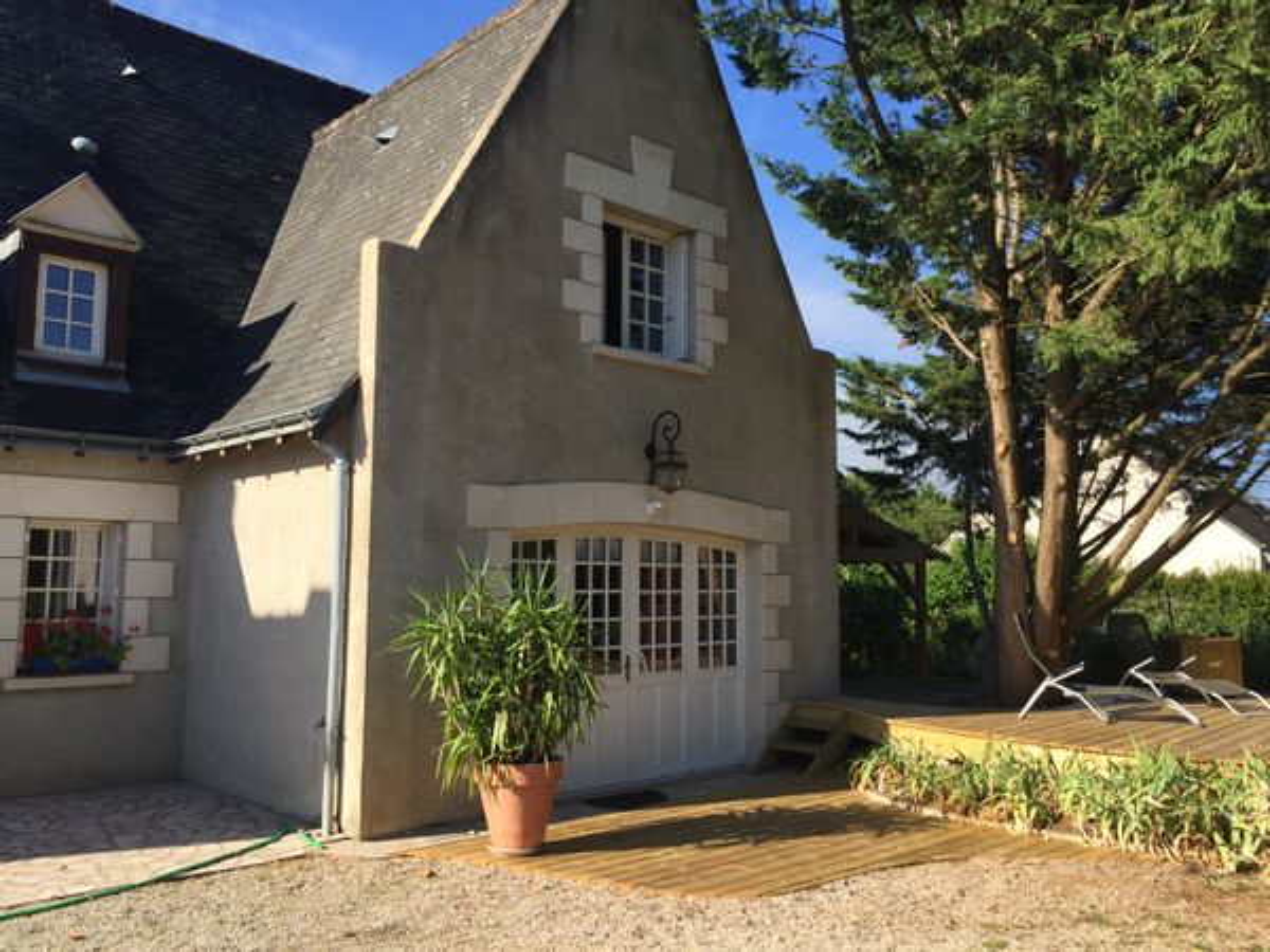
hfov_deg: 61.7
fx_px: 1064
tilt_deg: +5.1
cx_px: 635
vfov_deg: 48.2
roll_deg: -1.3
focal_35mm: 29
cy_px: 476
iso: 32
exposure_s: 1/1236
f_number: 2.2
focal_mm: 4.15
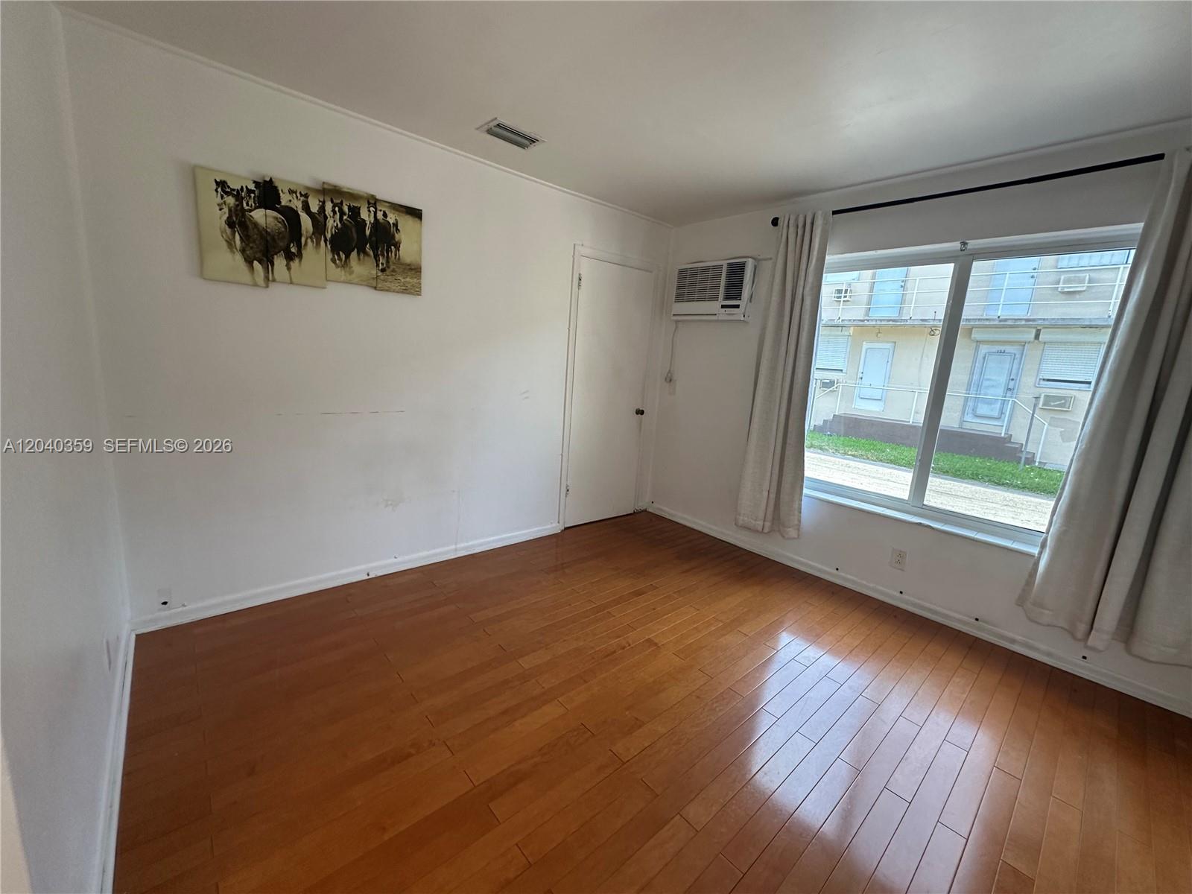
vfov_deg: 85.7
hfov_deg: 102.1
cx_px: 596
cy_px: 447
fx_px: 482
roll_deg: -4.3
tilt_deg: -9.9
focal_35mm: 14
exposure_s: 1/120
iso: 160
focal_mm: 2.22
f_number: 2.2
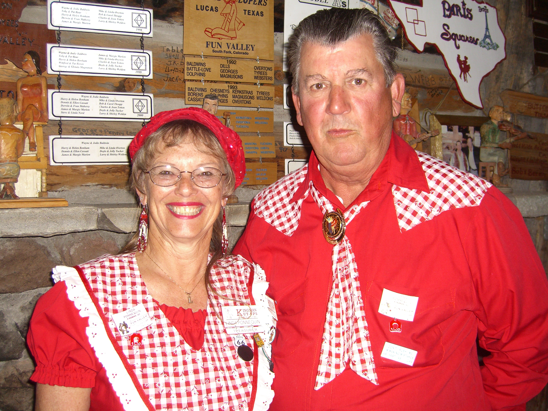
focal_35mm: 38
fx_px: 602
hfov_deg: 49.0
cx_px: 274
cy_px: 206
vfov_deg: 37.7
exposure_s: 1/60
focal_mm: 7.9
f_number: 2.8
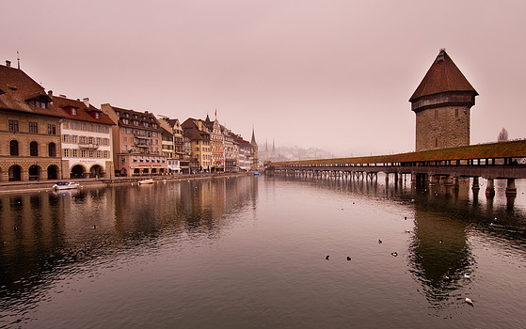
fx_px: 273
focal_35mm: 19
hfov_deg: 88.0
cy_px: 178
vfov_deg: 62.2
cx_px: 258
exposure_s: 1/250
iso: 200
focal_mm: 12
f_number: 8
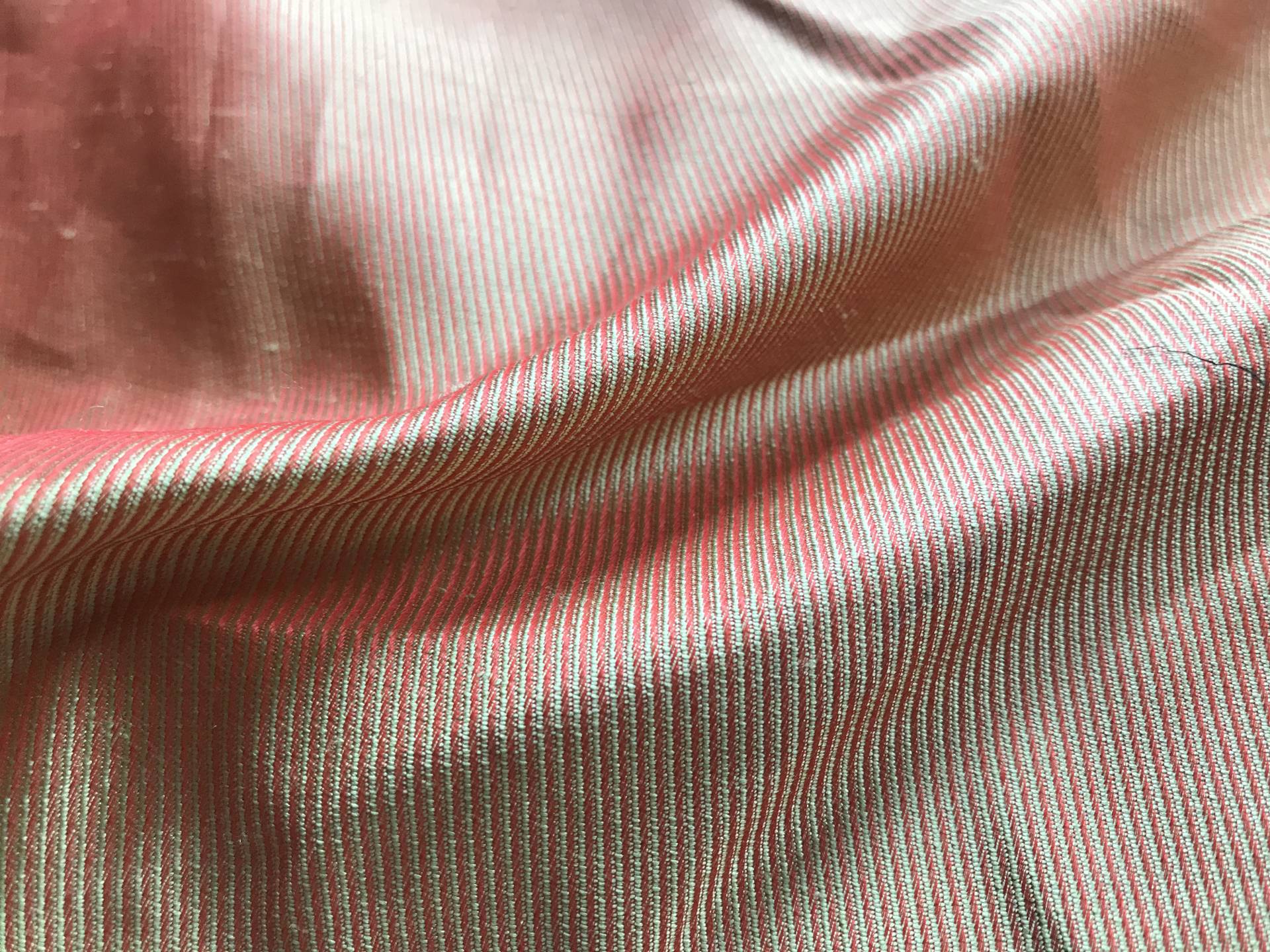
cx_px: 635
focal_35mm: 28
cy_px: 476
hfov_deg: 63.4
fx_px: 1027
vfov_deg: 49.7
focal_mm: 3.99
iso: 20
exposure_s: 1/30
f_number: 1.8
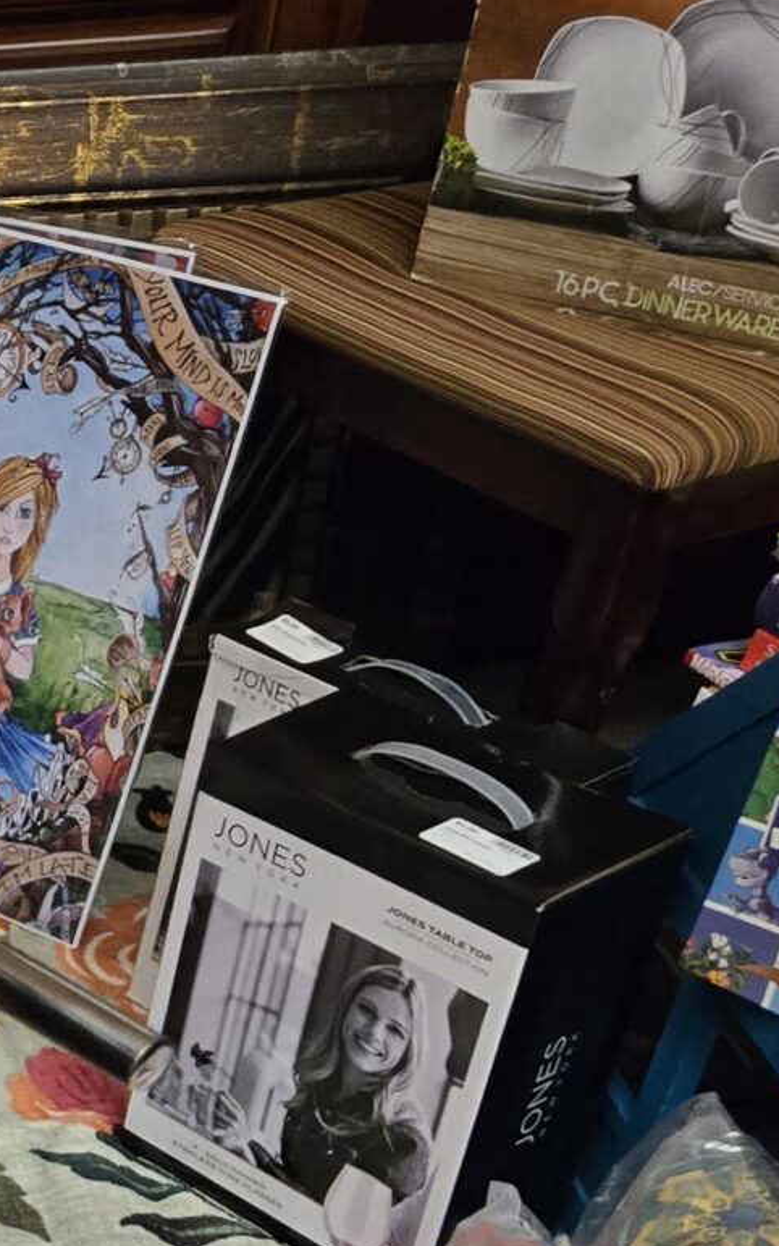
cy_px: 1345
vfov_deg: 24.0
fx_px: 2751
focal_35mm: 81
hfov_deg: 13.2
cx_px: -915
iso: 400
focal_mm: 5.4
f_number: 1.8
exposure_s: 1/120
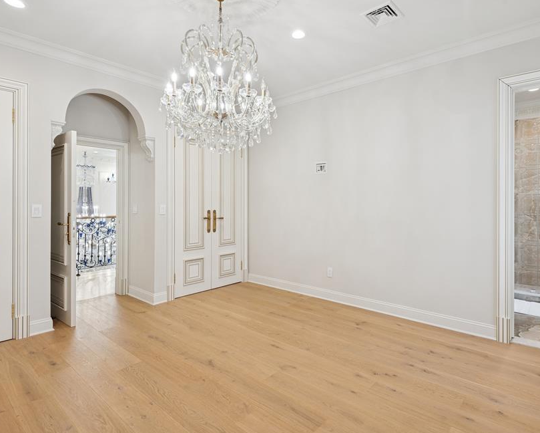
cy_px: 216
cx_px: 300
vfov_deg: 70.9
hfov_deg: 82.9
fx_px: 304
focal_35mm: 19
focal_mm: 16
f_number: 9
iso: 200
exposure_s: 1/10
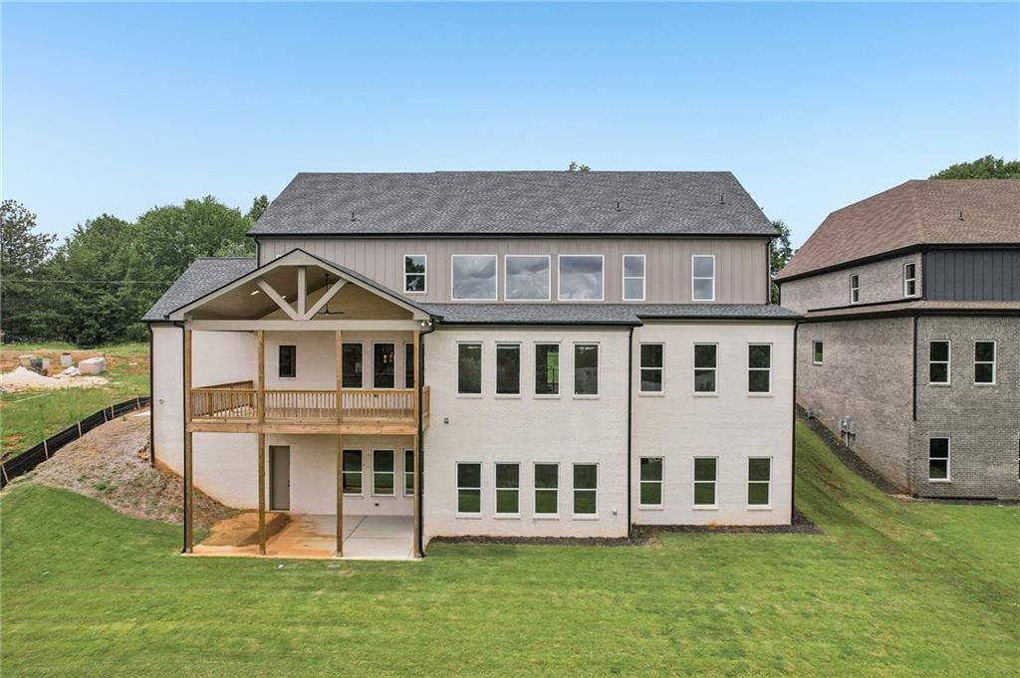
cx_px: 510
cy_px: 339
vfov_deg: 57.1
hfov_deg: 78.6
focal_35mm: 22
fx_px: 623
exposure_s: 1/2500
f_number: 2.8
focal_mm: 8.4
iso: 130
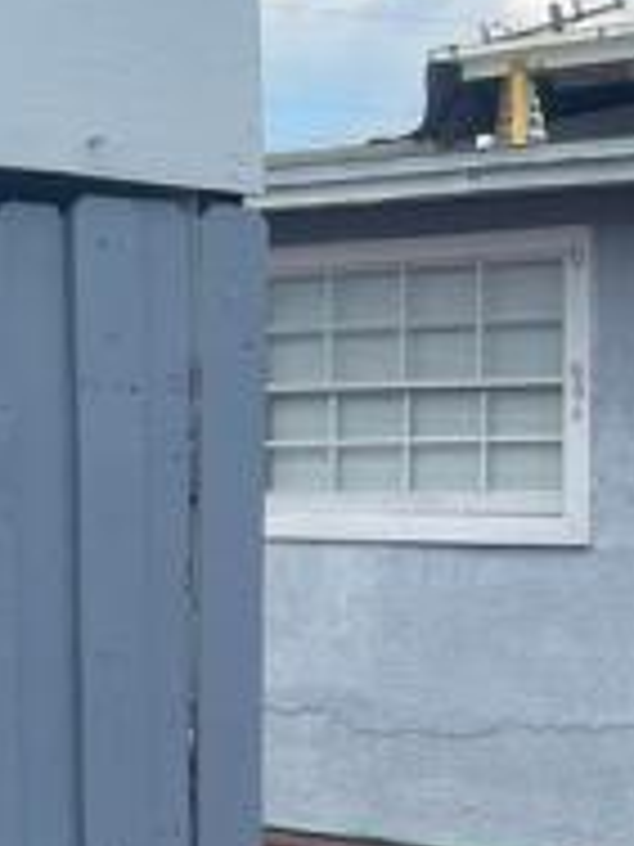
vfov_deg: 20.4
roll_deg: -0.9
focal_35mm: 96
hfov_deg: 14.3
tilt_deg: -0.1
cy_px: 549
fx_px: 2344
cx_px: -346
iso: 32
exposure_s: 1/2387
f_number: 1.6
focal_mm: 5.1
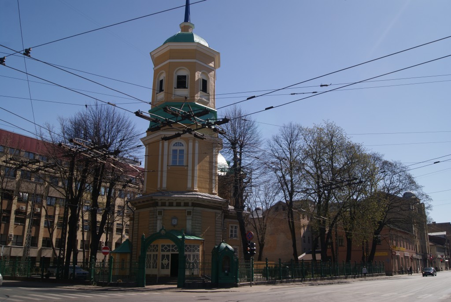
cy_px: 151
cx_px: 226
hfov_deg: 61.9
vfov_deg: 43.7
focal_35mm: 30
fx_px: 376
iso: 100
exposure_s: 1/100
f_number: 10
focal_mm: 20
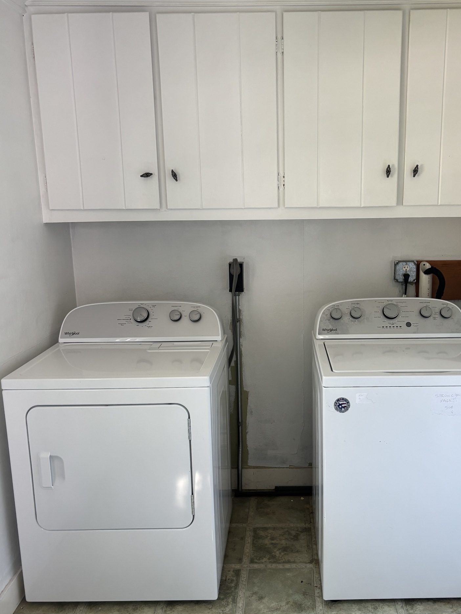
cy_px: 314
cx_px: 278
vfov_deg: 56.8
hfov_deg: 43.9
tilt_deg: -11.3
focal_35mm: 32
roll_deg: +0.7
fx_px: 568
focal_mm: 5.96
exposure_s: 1/83
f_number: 1.6
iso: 125
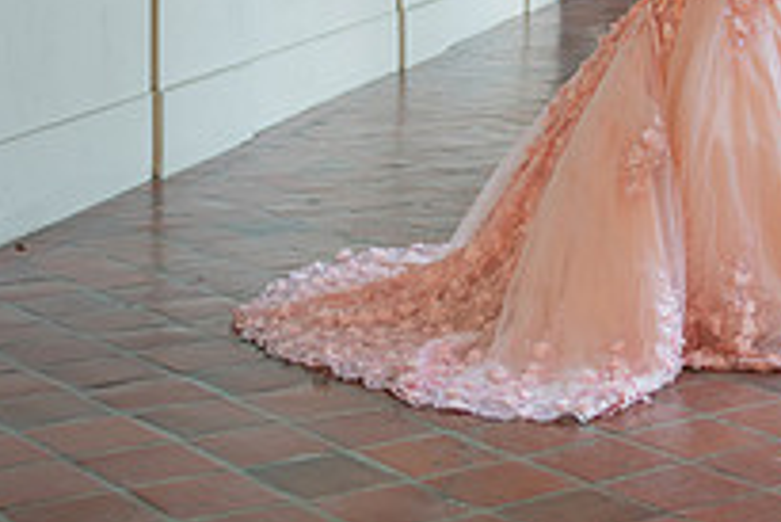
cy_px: -173
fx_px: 2214
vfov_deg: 13.0
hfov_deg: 19.7
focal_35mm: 102
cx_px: 663
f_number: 3.2
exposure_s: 1/125
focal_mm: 36
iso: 640
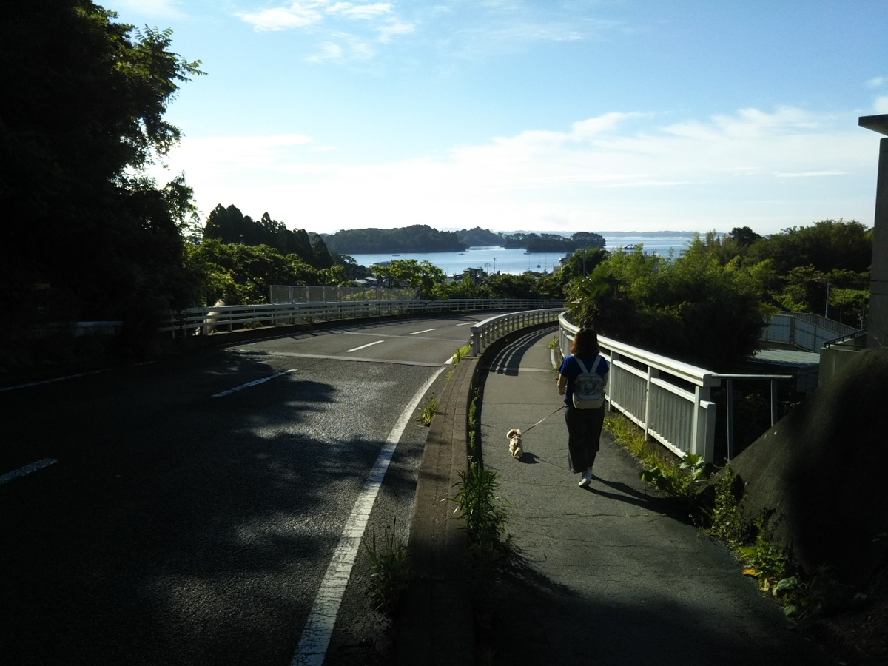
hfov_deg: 60.0
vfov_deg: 46.8
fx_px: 770
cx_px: 444
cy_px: 333
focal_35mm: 30
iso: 25
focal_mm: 4
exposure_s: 1/1248
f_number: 2.2
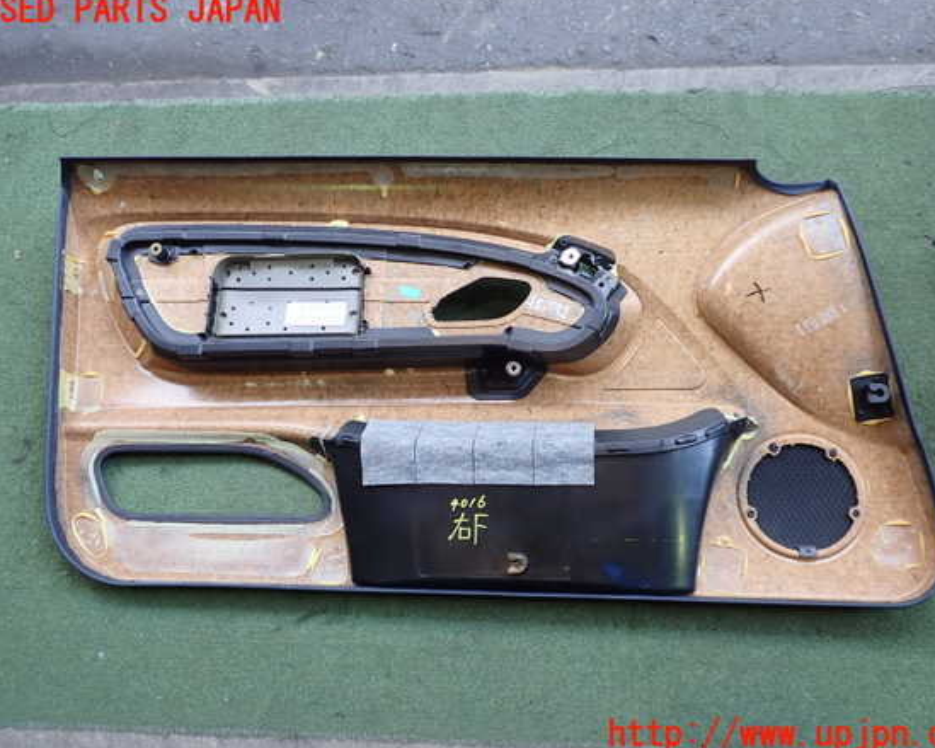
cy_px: 373
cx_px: 482
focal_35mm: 32
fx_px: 885
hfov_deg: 55.7
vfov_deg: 45.8
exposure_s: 1/125
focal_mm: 5.4
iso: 160
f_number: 2.3
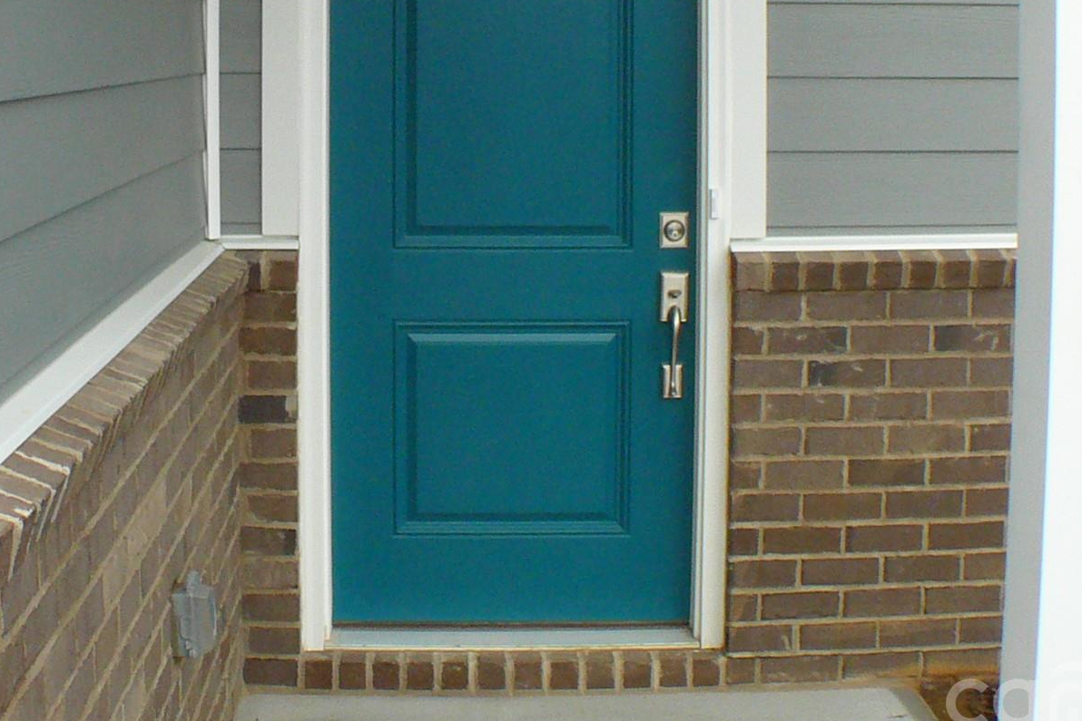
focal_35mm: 84
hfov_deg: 24.2
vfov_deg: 16.1
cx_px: 563
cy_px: 75
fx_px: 2525
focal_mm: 7
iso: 200
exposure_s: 1/1000
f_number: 3.3
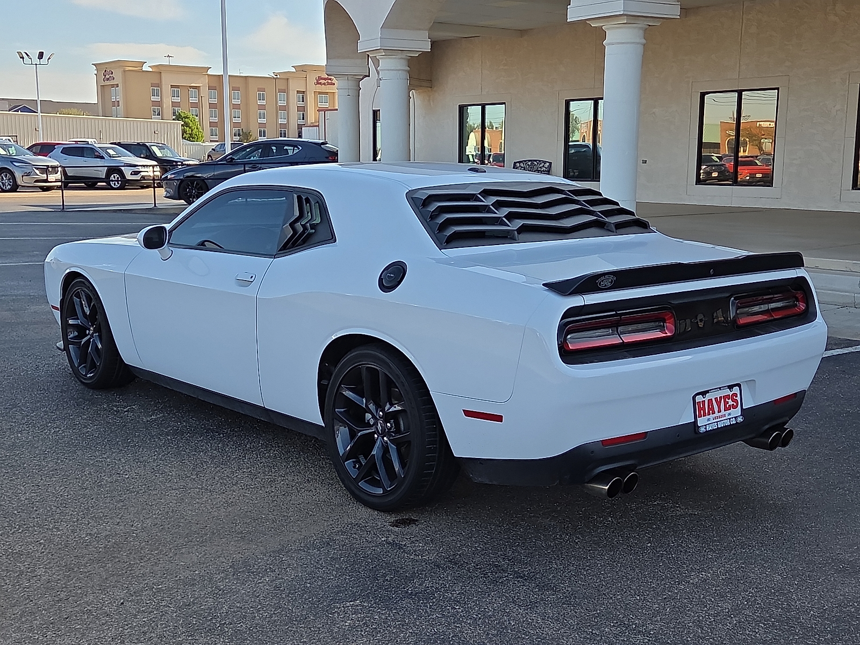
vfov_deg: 32.9
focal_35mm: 44
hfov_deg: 42.9
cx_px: 430
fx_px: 1093
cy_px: 322
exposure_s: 1/833
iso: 25
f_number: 1.8
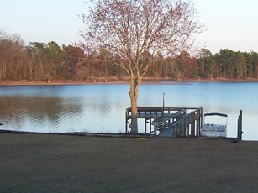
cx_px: 207
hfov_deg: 25.5
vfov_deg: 19.6
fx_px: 559
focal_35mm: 75
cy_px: 127
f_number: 2.8
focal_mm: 6
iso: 80
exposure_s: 1/200
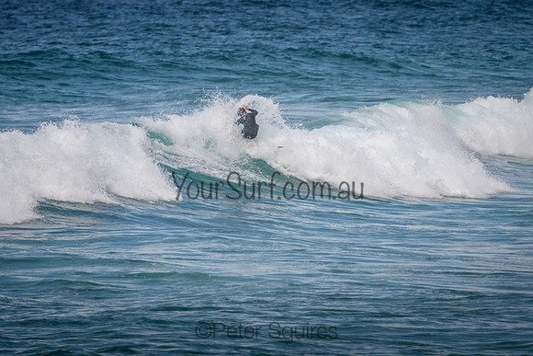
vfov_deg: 2.5
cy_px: 132
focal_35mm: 549
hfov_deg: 3.8
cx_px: 298
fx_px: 8135
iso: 320
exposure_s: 1/2000
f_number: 5.6
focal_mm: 400
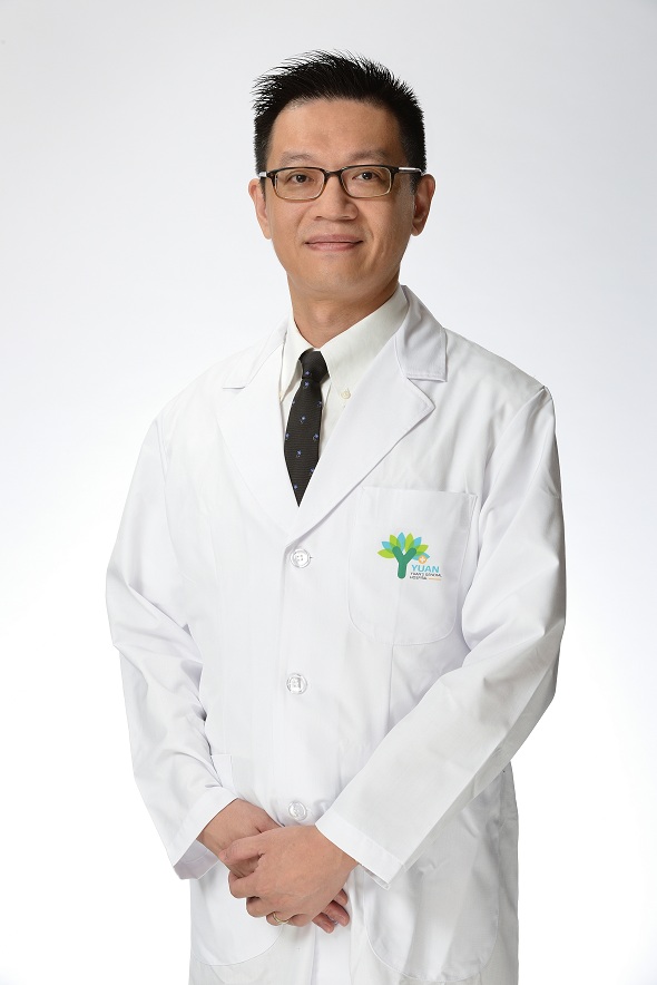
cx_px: 328
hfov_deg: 14.0
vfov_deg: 20.8
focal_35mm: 98
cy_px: 492
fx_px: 2680
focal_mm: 98
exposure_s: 1/100
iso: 125
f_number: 11
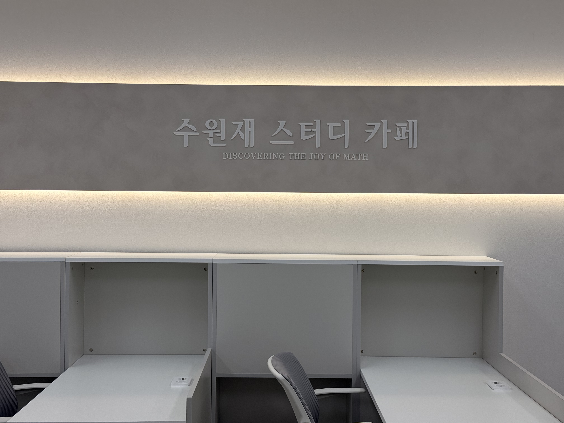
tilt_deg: -1.7
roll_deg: -0.8
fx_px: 782
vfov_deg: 30.3
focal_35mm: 48
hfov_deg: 39.7
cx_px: 282
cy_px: 212
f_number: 1.78
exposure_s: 1/583
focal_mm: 6.76
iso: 64
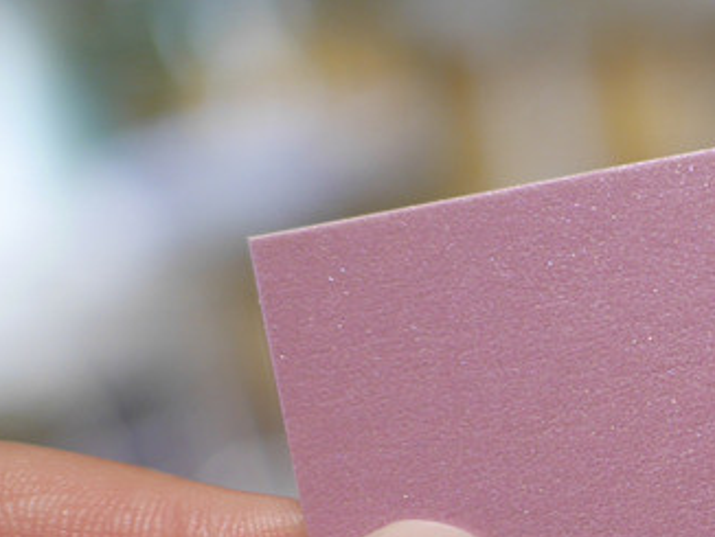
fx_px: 1902
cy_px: 574
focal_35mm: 92
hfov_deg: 19.2
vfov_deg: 15.7
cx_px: 1005
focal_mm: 15
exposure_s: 1/80
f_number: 1.7
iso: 200
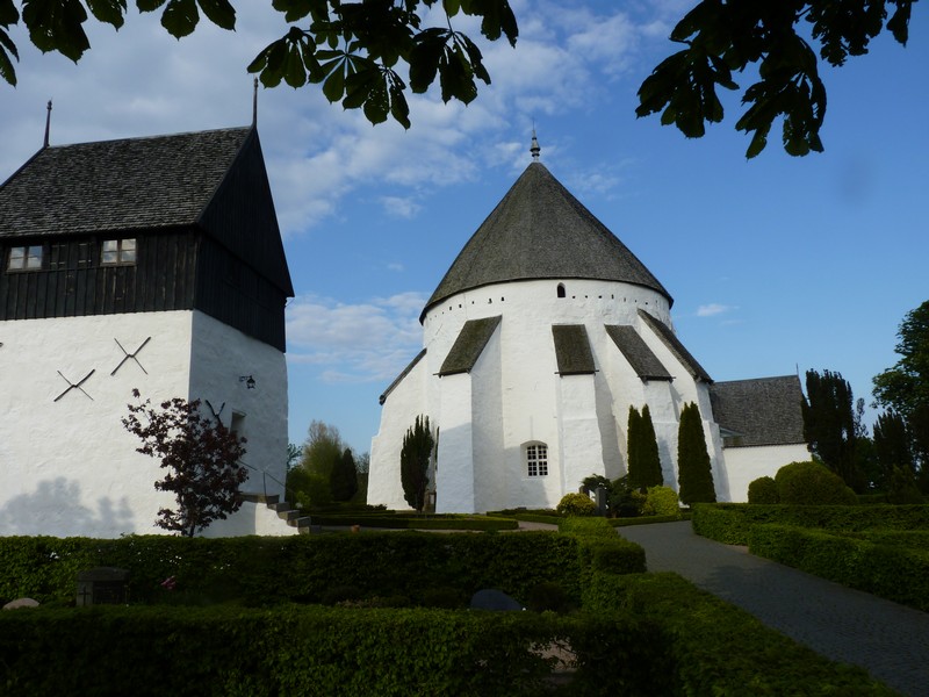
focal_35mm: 27
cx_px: 464
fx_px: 725
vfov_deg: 51.4
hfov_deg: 65.3
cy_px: 348
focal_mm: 4.8
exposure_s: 1/200
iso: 80
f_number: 5.6
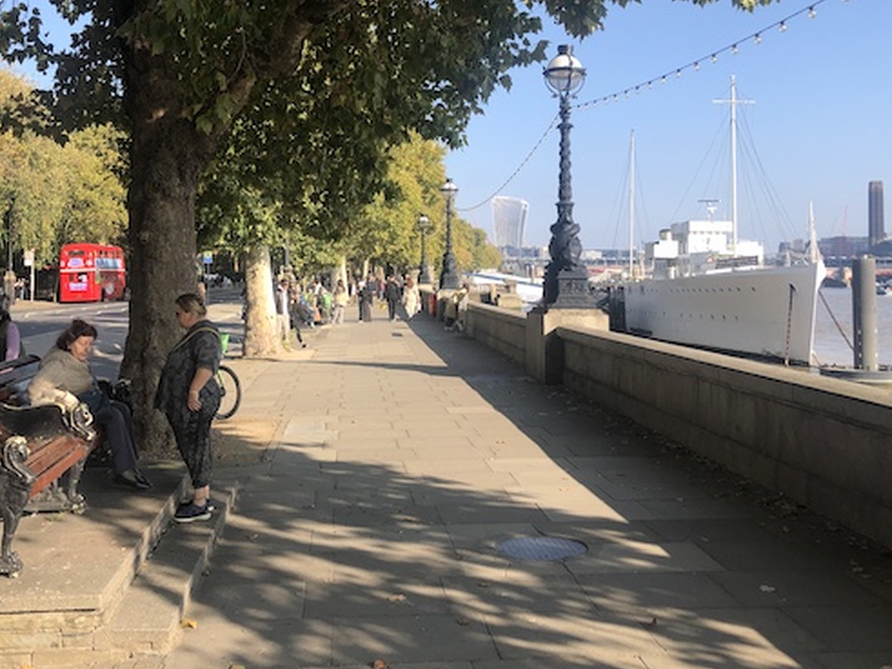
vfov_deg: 37.5
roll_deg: -1.2
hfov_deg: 48.8
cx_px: 379
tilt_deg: +2.0
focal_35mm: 38
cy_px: 255
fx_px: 979
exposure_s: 1/867
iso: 20
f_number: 1.8
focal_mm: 3.99
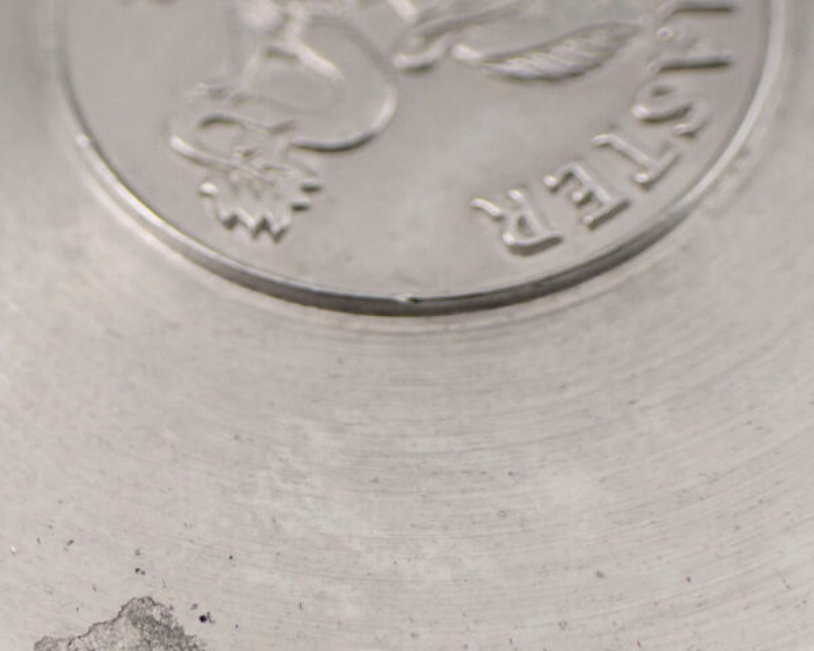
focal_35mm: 121
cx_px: 76
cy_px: 469
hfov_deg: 15.7
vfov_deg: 12.7
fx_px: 2915
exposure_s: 1/100
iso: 800
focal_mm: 11.09
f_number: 3.6
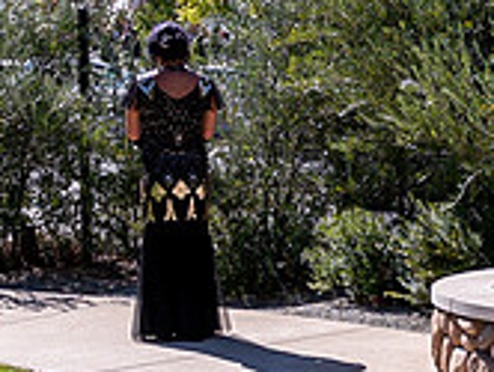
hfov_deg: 13.9
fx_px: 1944
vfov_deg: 10.9
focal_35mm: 136
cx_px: 651
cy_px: 206
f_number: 2.8
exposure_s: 1/8000
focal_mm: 24
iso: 400
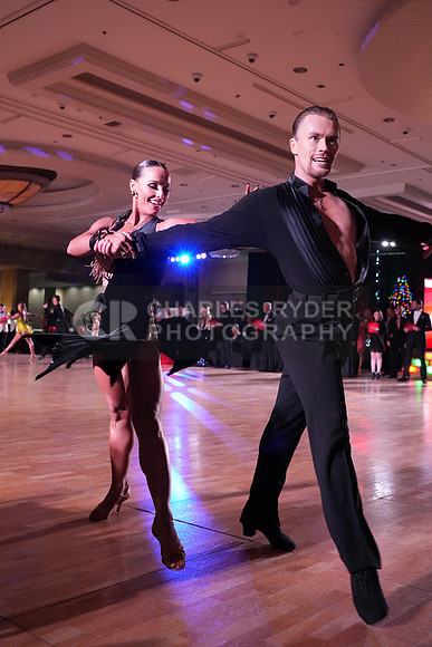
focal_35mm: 36
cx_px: 216
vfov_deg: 53.1
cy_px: 324
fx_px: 648
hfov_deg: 36.9
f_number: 5
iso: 6400
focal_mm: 36
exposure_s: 1/320
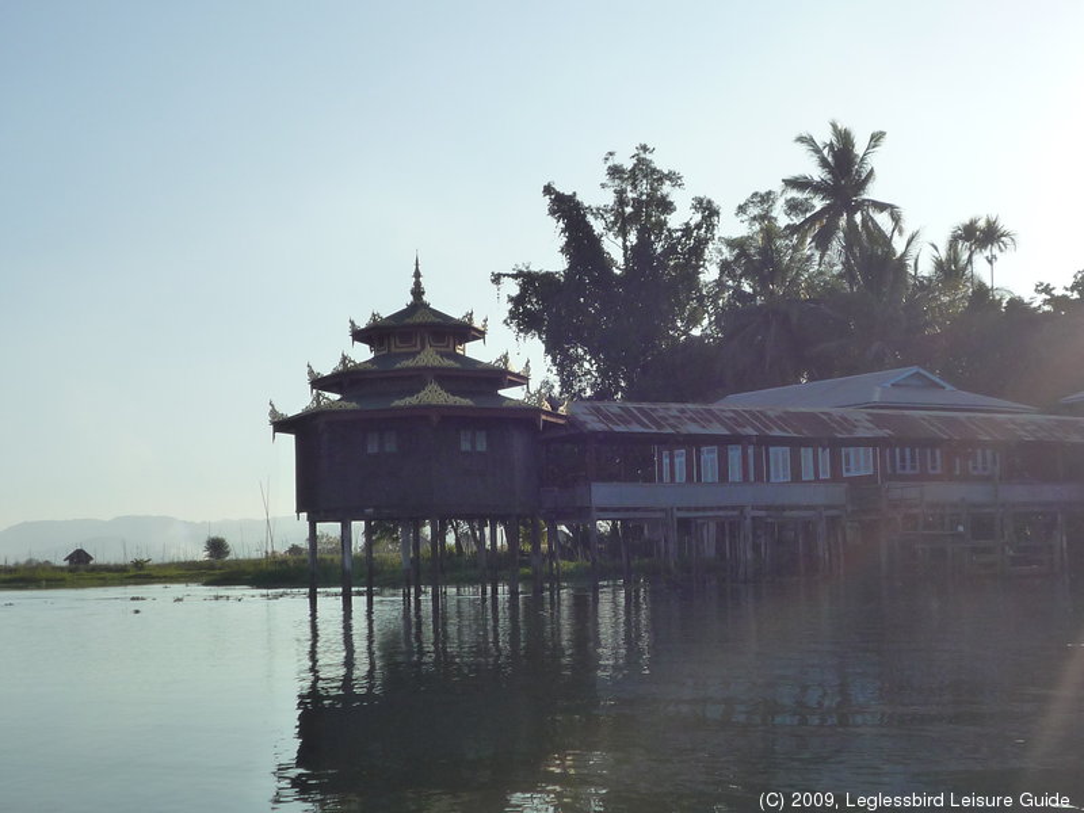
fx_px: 1722
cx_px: 542
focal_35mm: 55
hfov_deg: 34.9
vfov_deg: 26.6
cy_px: 406
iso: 160
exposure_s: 1/800
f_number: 5
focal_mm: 6.8
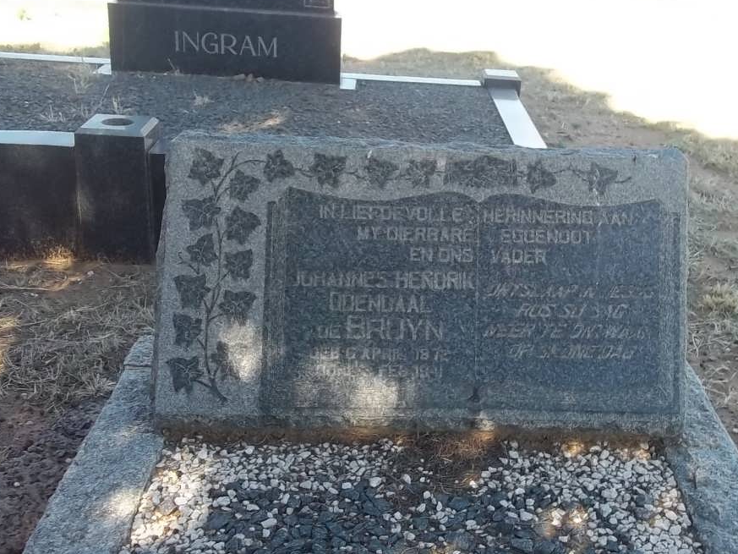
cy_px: 287
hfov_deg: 42.7
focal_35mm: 44
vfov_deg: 32.9
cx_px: 440
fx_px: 938
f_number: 2.9
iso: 80
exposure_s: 1/200
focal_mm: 5.7
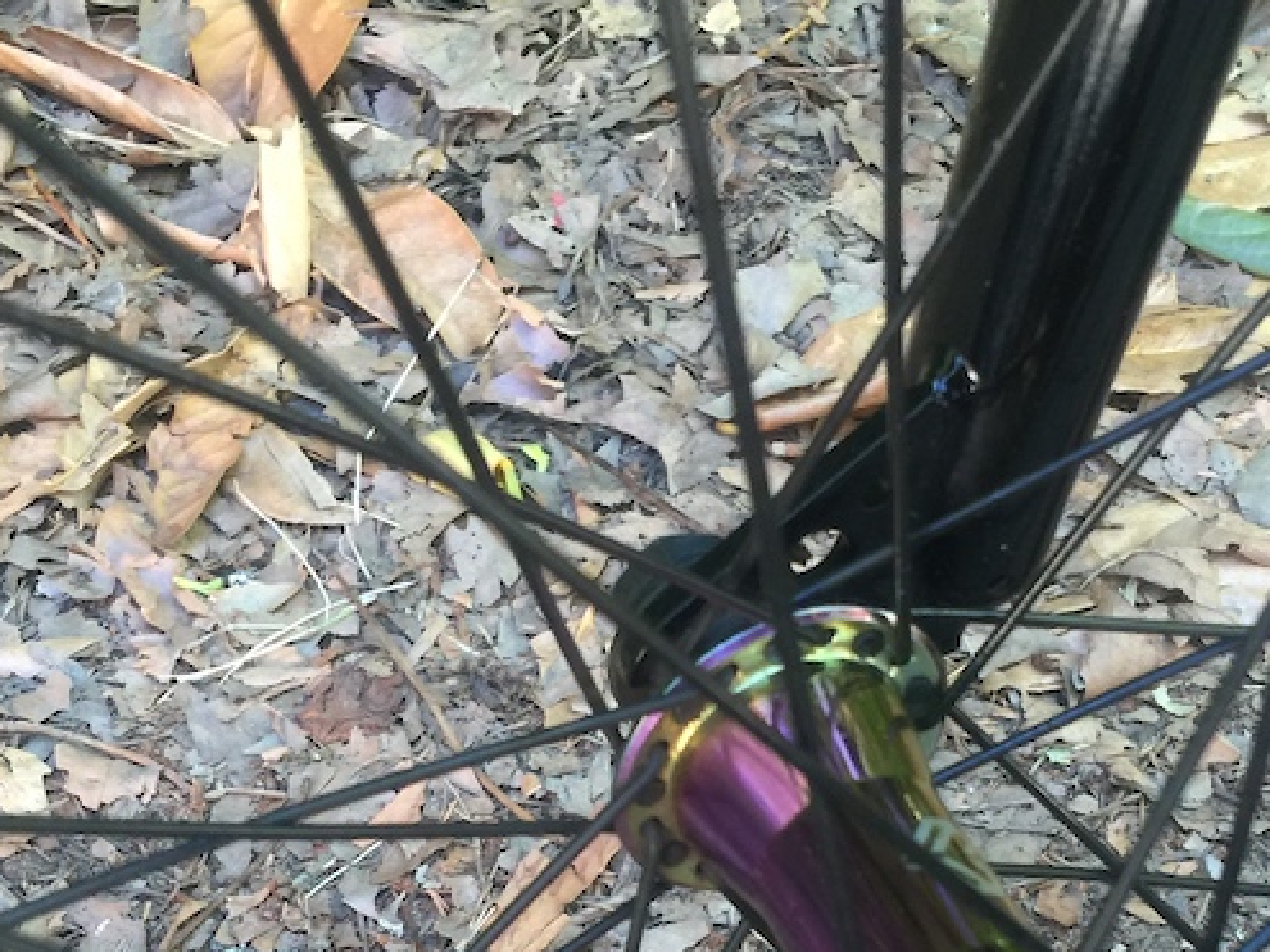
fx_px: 2201
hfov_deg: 32.2
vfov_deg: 23.9
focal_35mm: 60
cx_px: 708
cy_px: 801
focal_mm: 4.15
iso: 50
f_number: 2.2
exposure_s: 1/30
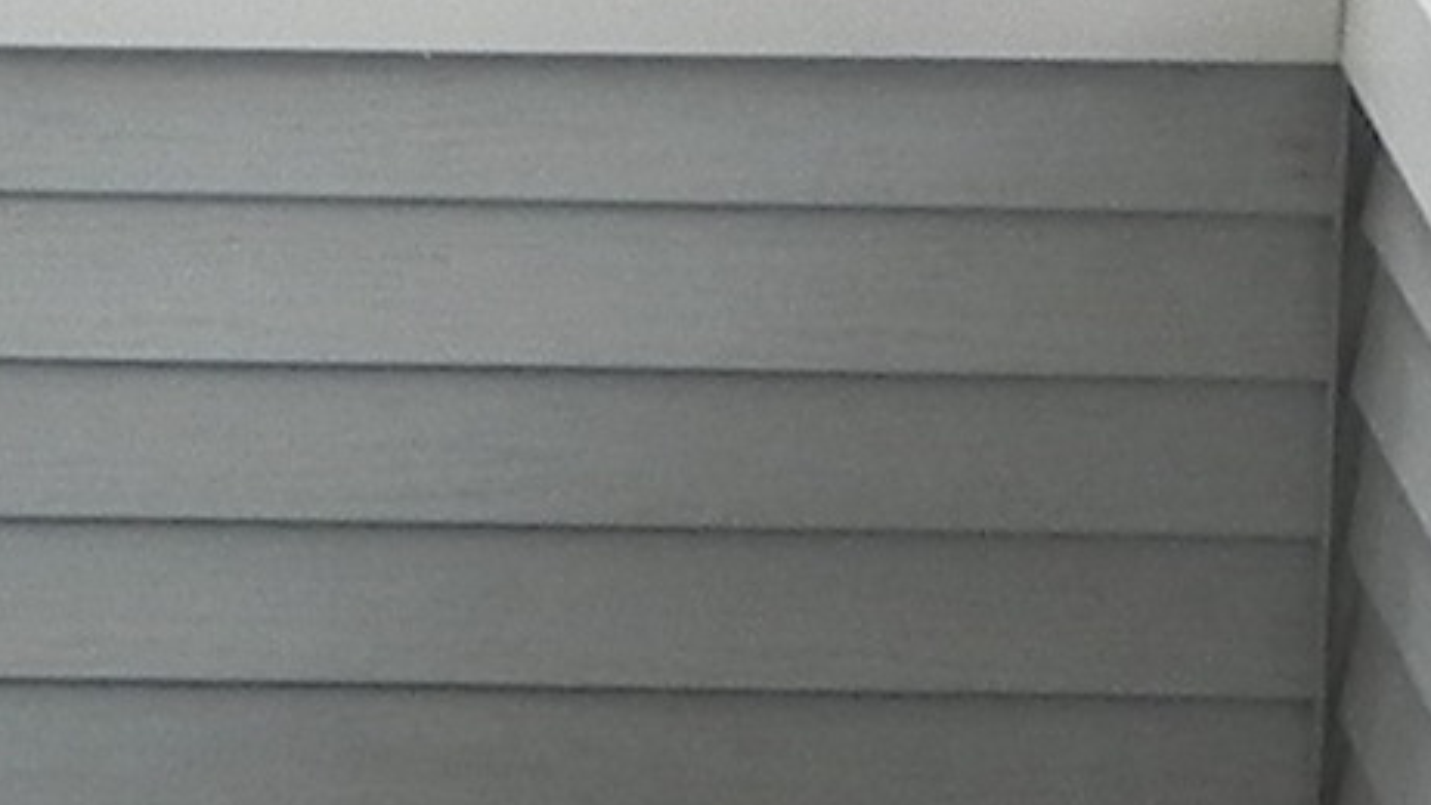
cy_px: 656
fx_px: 7969
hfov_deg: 10.2
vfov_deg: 5.8
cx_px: 266
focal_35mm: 210
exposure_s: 1/41.7
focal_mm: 5.2
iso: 160
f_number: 2.8
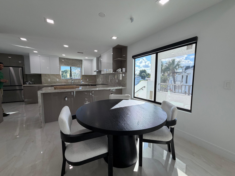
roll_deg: +0.2
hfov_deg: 102.1
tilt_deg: -3.0
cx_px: 118
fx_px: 95
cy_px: 88
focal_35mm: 14
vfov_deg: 85.7
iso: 50
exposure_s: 1/224
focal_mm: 2.22
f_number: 2.2
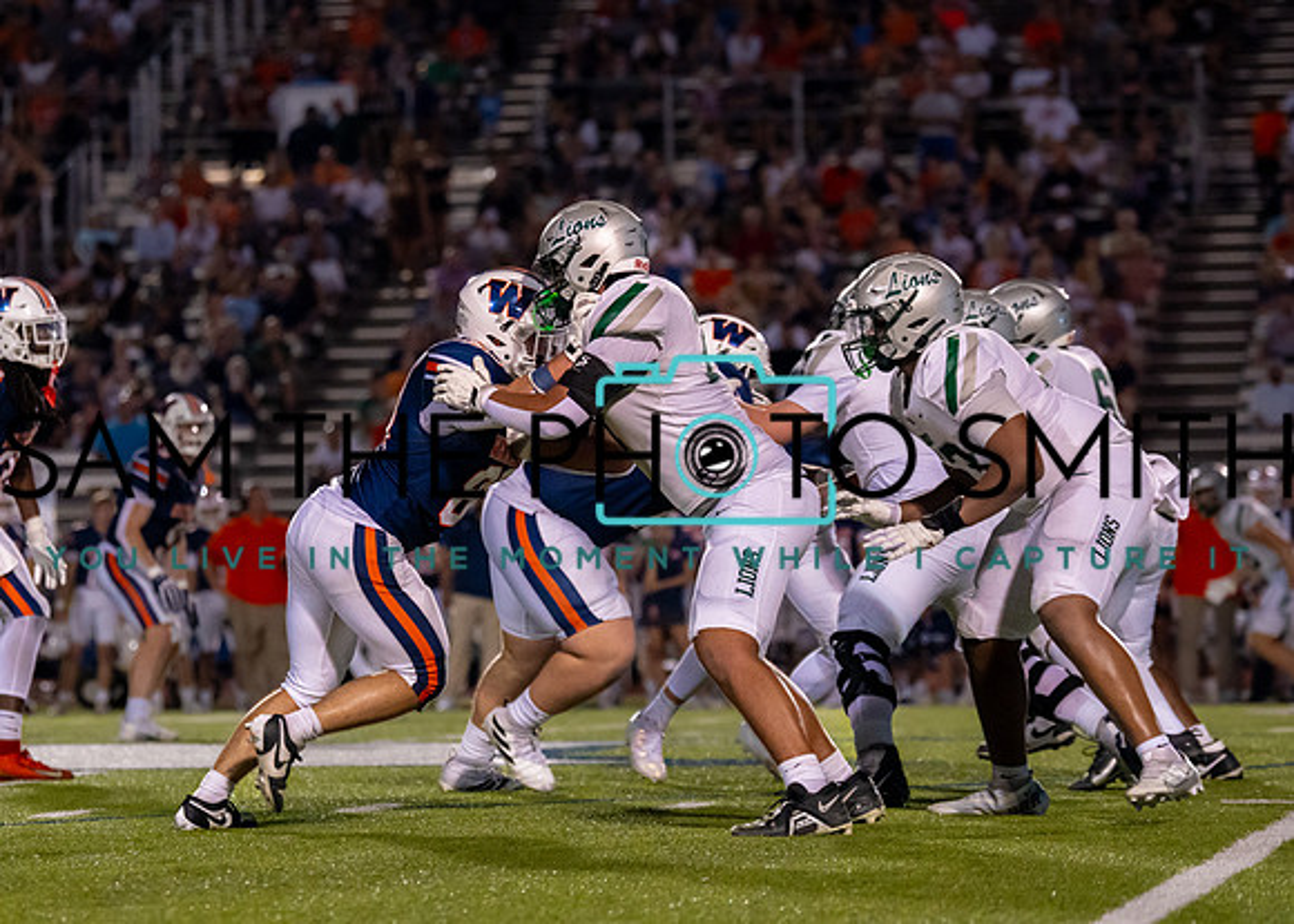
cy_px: 511
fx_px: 6752
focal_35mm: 184
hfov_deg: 10.9
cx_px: 606
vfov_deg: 7.8
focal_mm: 115
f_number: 2.8
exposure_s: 1/1000
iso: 2000
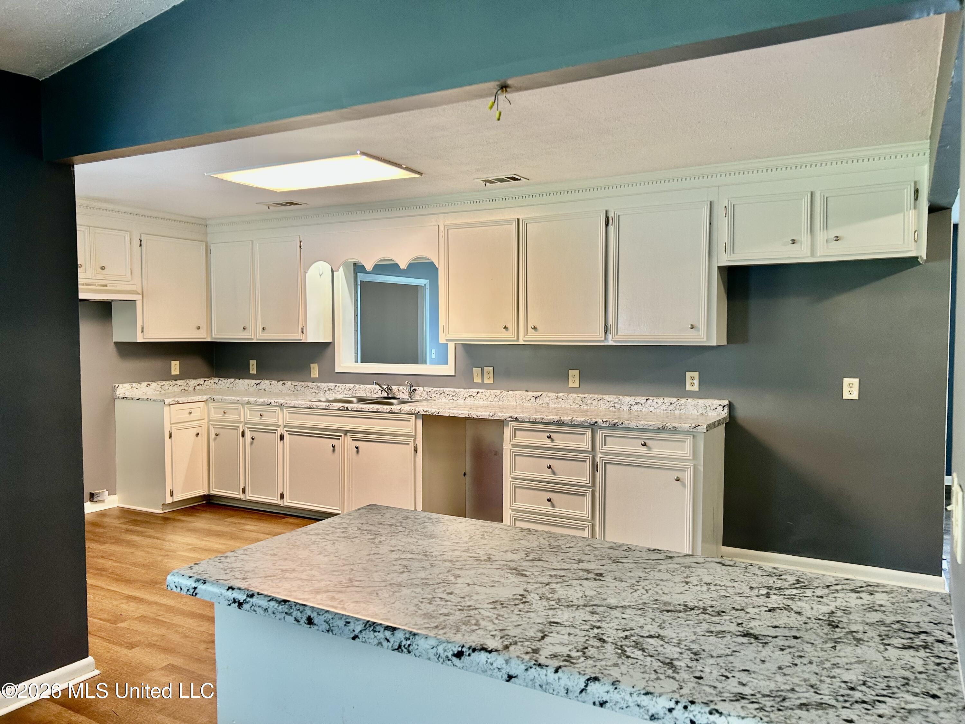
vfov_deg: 53.1
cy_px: 362
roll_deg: +0.9
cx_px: 482
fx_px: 725
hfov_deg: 67.3
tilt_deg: -2.8
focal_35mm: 26
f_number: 1.5
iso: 100
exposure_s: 1/60
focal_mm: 5.7
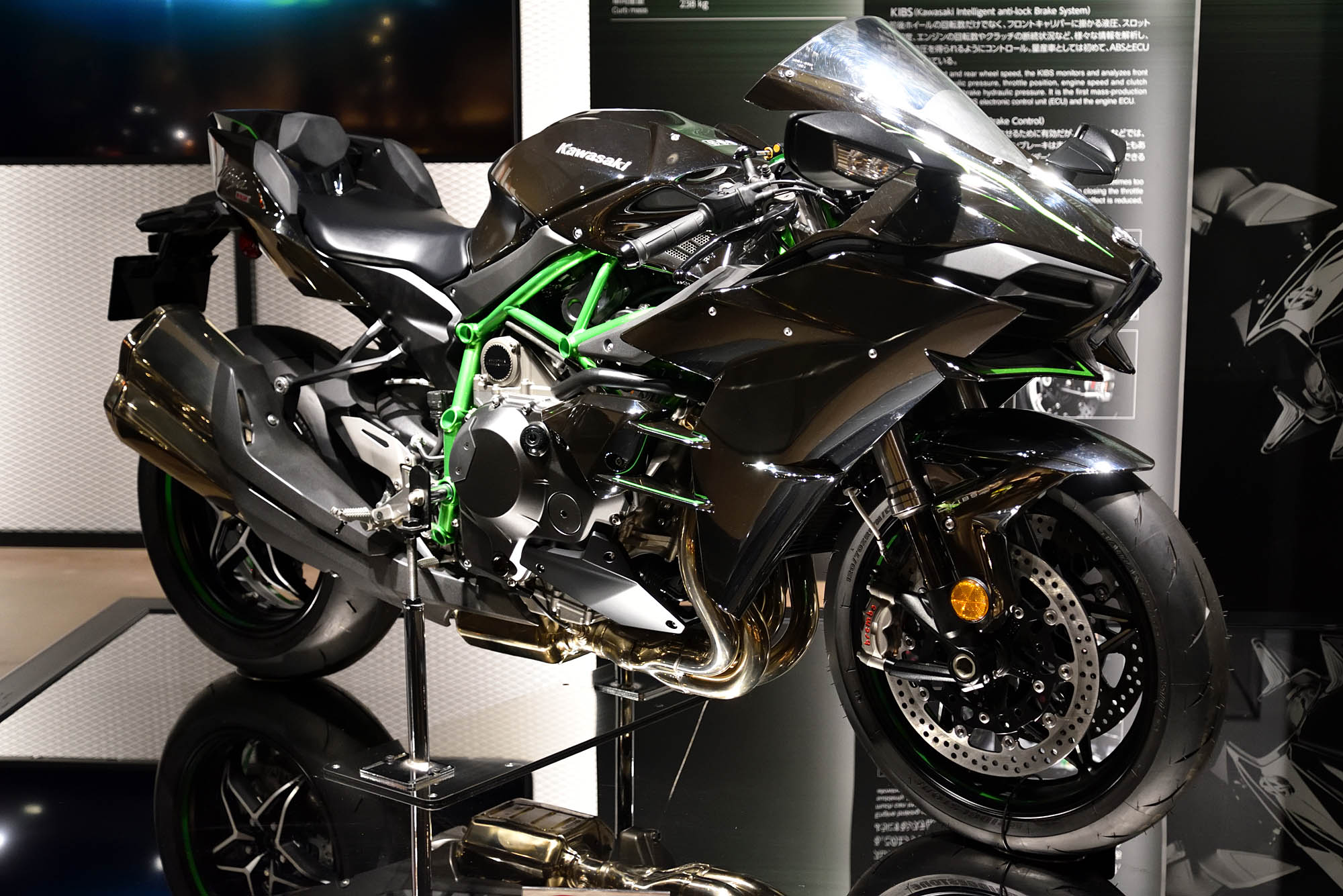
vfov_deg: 28.1
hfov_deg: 41.1
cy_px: 448
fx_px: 1791
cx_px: 672
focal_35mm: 48
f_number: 4.2
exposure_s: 1/250
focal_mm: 48
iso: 3600
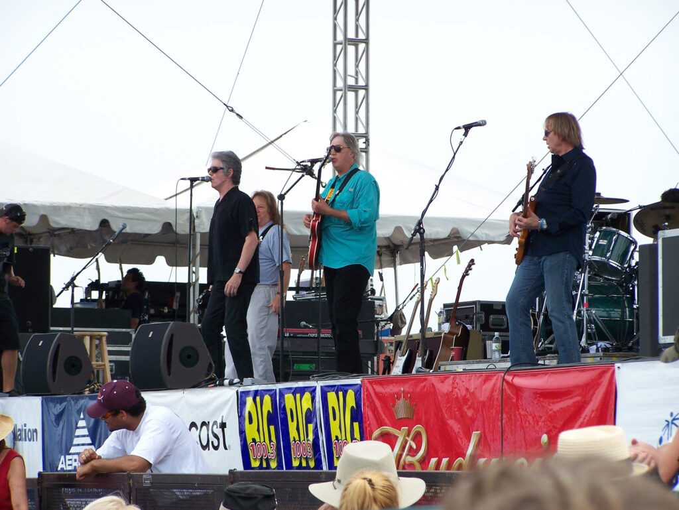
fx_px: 3317
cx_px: 340
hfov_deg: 11.7
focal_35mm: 169
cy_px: 255
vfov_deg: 8.8
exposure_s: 1/500
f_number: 3.2
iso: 80
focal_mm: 28
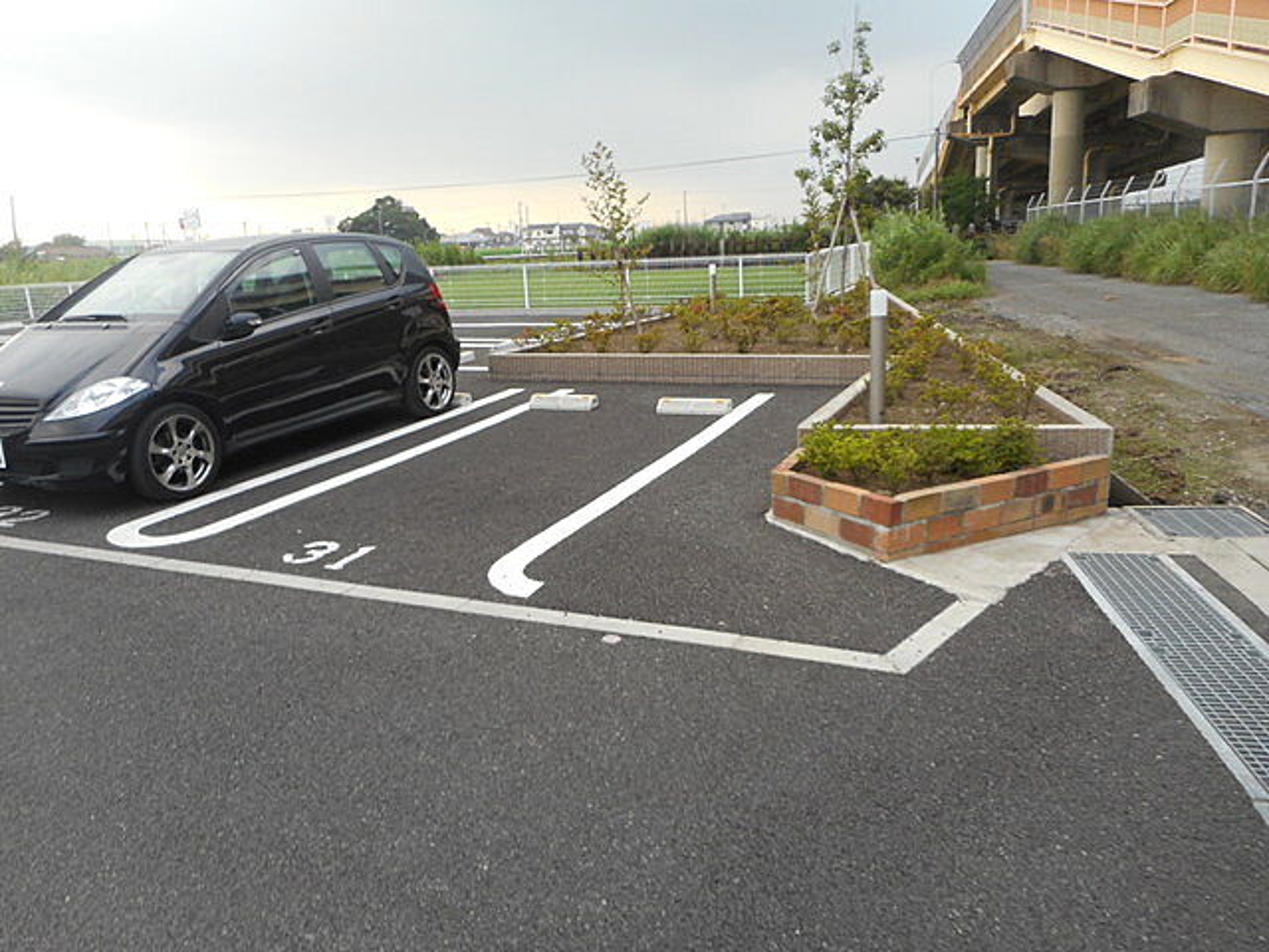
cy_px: 476
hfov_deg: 69.4
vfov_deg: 54.9
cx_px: 634
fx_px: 916
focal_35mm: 25
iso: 80
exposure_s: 1/100
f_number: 3.7
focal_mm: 4.5
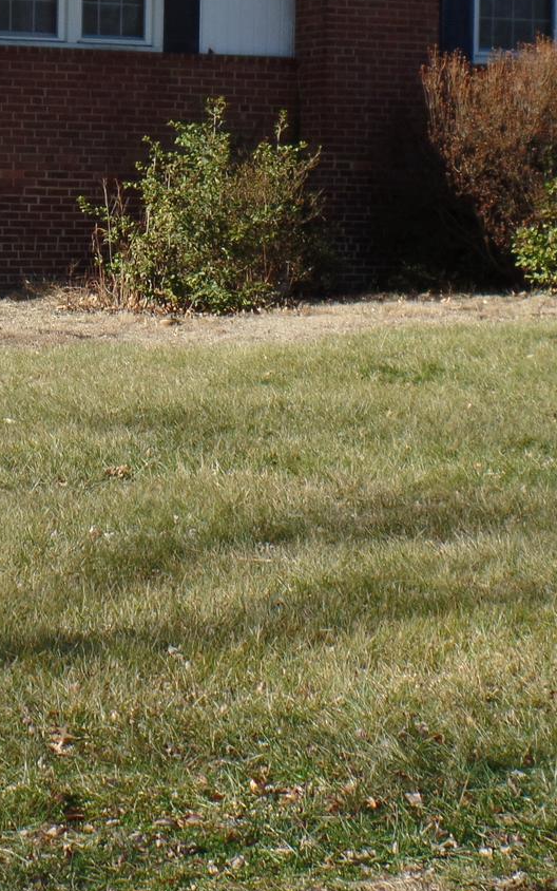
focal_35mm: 108
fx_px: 2621
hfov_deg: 12.1
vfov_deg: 19.2
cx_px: 68
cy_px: 322
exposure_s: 1/500
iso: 80
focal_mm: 7.5
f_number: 3.6
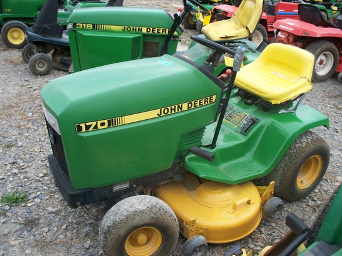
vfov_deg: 39.7
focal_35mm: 36
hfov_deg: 51.4
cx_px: 171
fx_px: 356
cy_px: 128
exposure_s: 1/250
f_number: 2.8
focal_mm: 7.54
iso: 64
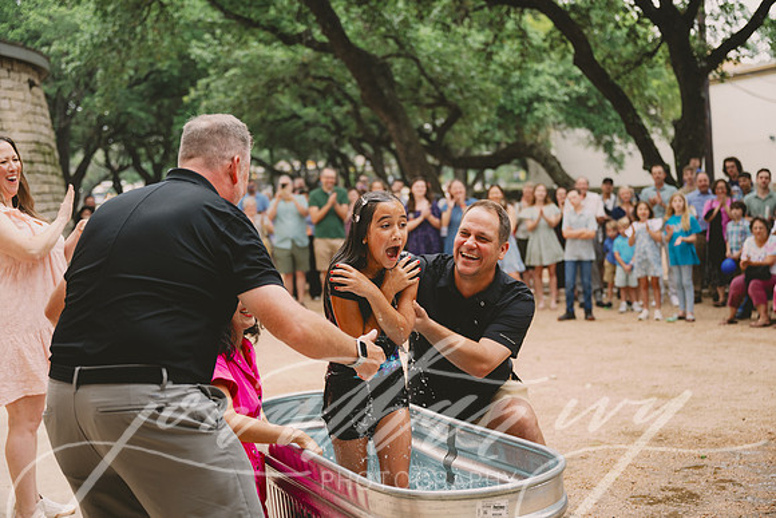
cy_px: 259
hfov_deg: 41.1
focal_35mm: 48
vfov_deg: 28.1
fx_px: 1035
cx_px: 388
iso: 250
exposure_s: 1/640
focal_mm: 48
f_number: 2.8
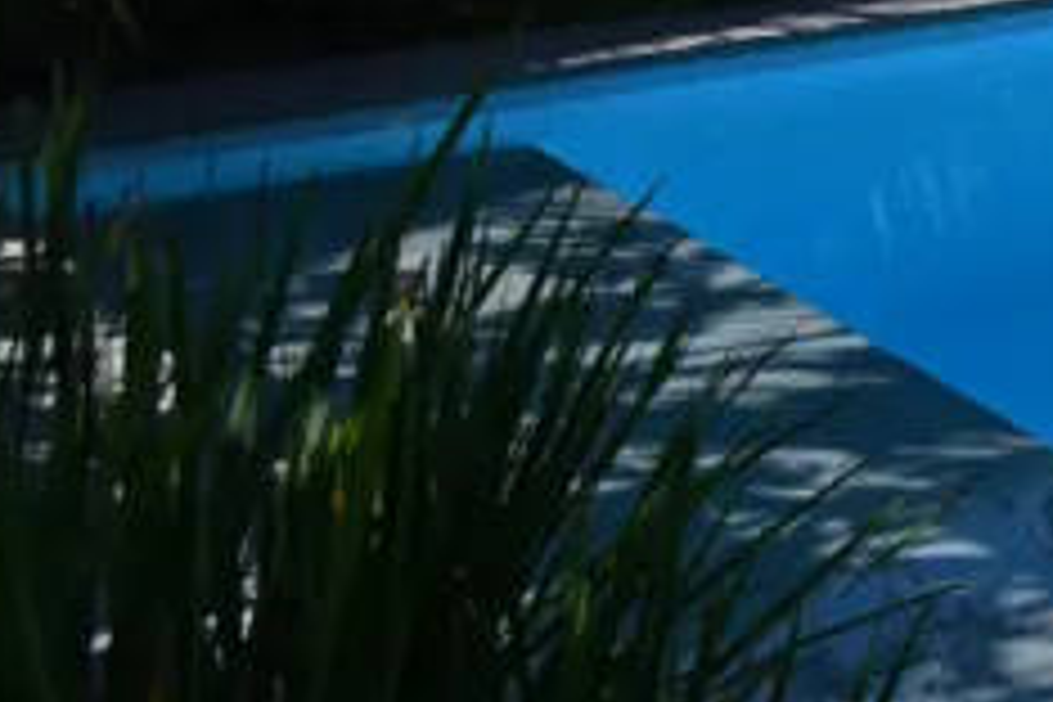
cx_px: 2236
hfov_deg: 15.0
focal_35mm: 105
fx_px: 3071
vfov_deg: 12.3
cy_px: -425
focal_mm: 24
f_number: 10
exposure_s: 1/400
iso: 160
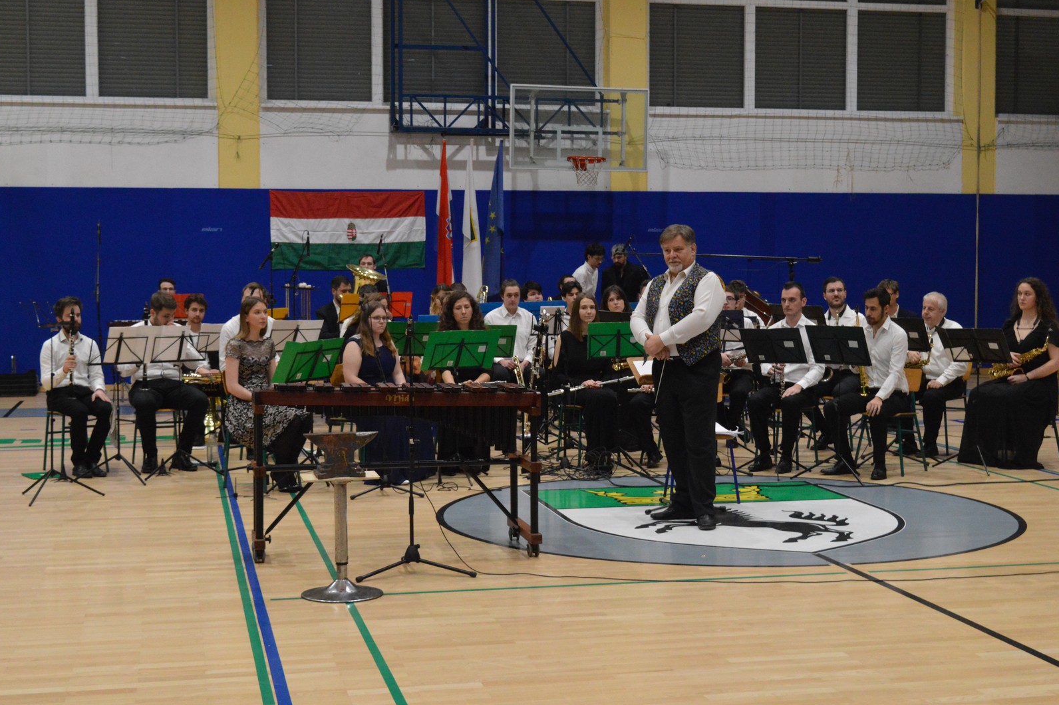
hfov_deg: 37.2
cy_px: 352
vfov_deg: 25.3
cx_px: 535
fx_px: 1574
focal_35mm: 54
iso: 3200
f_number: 7.1
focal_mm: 35
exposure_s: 1/200
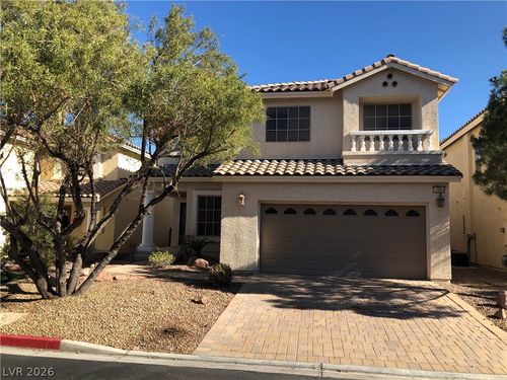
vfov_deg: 49.7
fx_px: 410
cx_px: 254
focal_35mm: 28
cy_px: 190
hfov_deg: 63.4
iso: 20
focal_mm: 3.99
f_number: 1.8
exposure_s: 1/1043
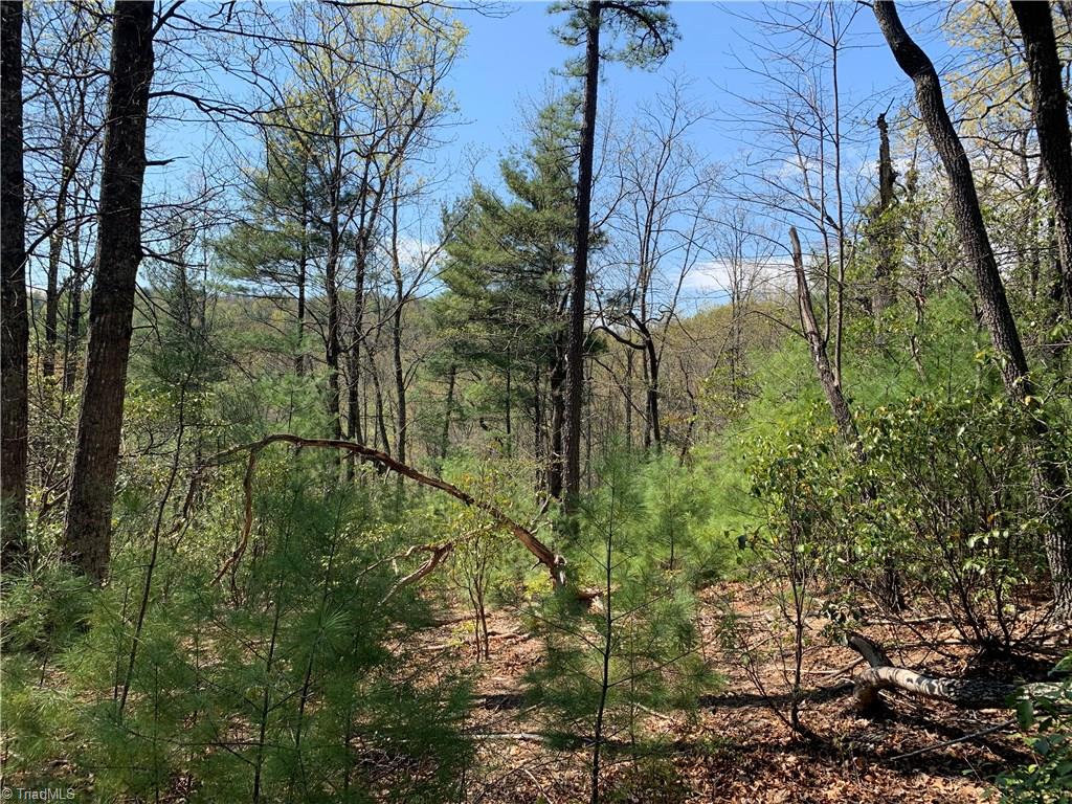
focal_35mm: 26
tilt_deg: +0.3
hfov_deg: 67.3
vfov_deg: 53.1
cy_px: 402
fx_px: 805
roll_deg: -2.7
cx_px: 536
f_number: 1.8
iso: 25
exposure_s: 1/1065
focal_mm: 4.25
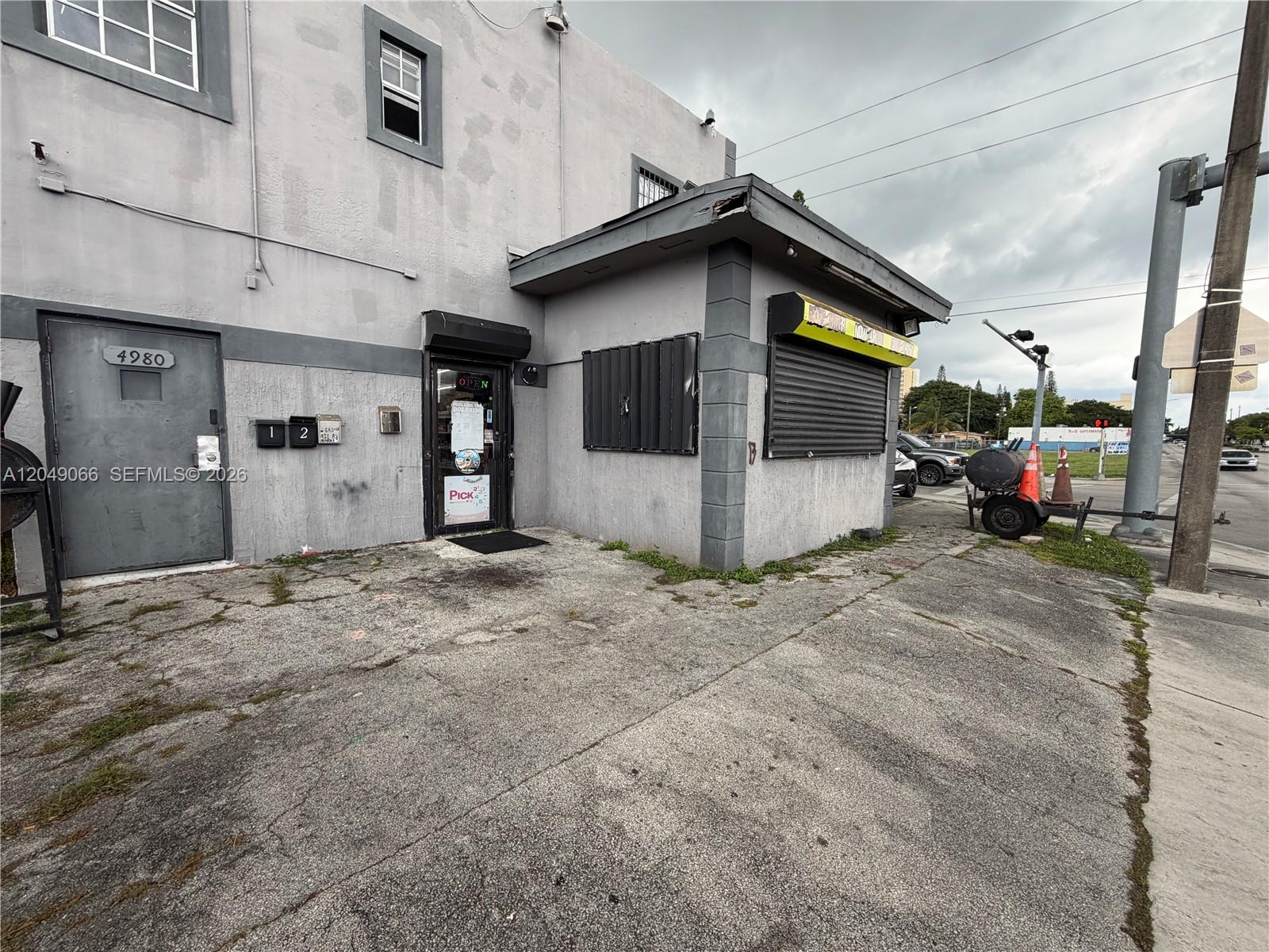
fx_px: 513
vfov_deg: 85.7
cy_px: 476
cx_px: 634
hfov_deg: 102.1
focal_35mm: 14
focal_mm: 2.22
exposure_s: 1/498
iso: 64
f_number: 2.2
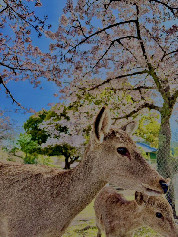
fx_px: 178
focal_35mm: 26
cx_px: 89
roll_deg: +1.7
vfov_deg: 67.3
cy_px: 118
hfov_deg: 53.1
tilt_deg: +20.7
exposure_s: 1/3125
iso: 50
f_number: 1.6
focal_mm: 5.96
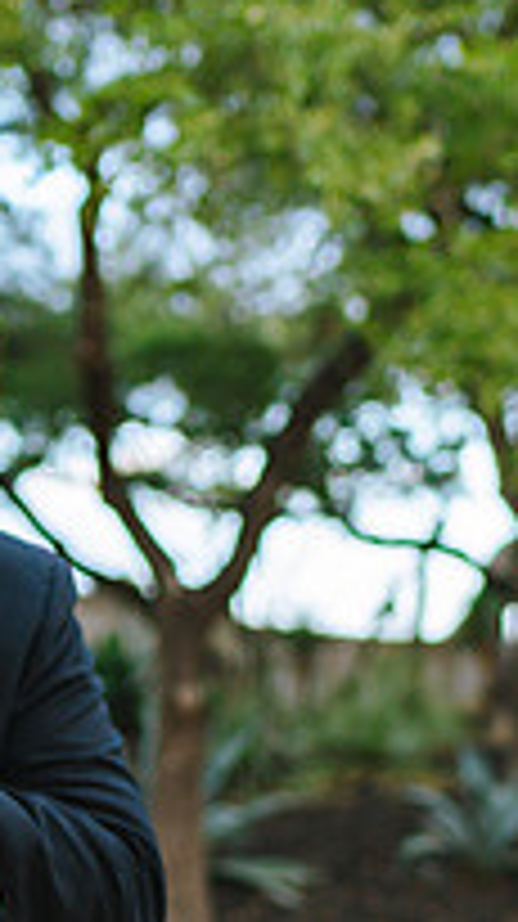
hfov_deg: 11.6
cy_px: 807
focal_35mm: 104
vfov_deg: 20.2
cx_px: 171
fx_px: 2545
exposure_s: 1/640
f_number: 2
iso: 1000
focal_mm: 35
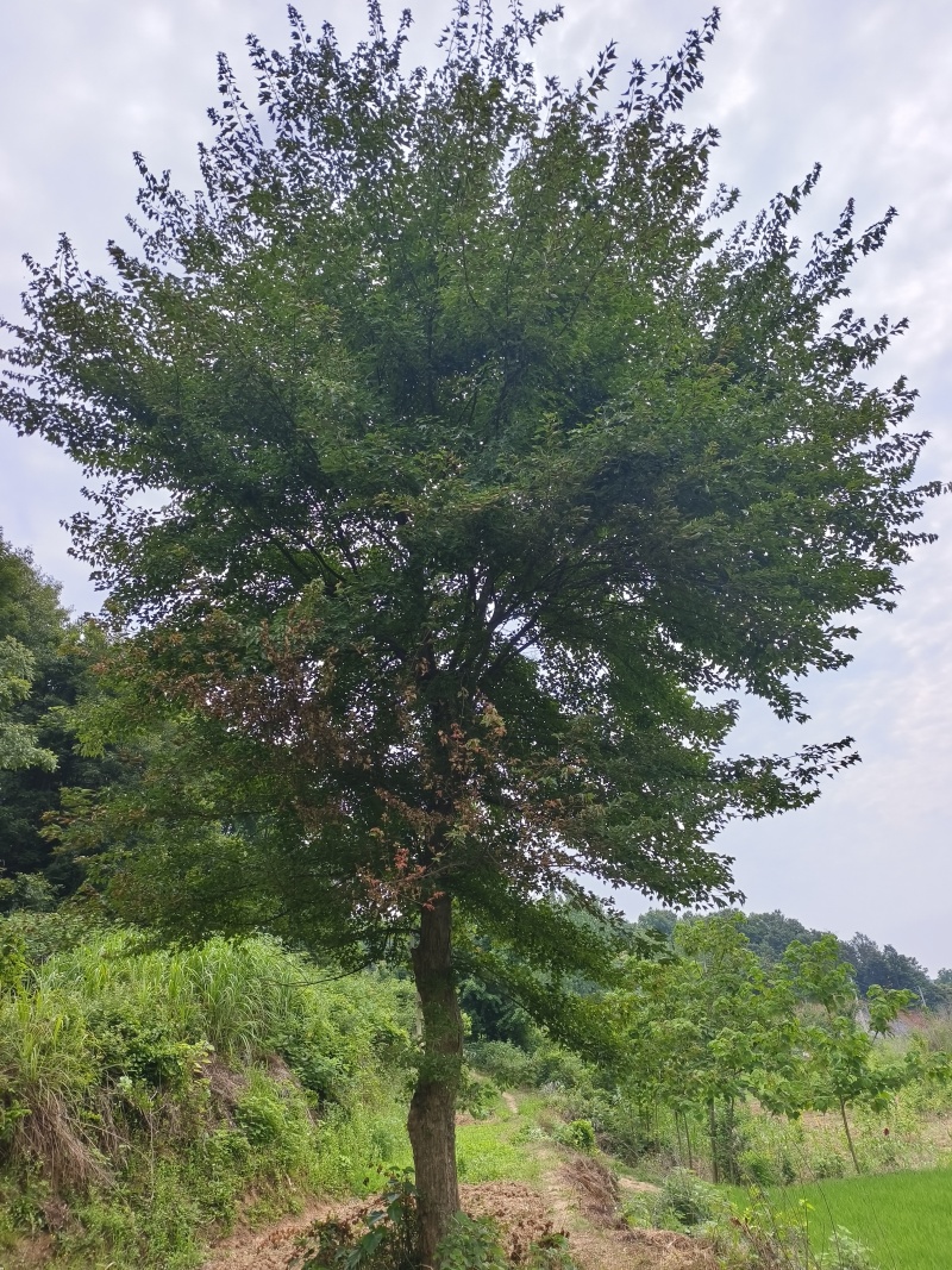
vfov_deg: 73.9
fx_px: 844
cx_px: 476
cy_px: 635
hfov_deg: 58.9
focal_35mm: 23
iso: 72
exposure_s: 1/1096
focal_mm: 5.5
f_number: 1.75
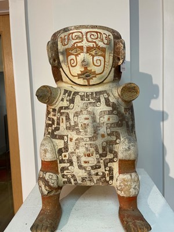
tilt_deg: -5.2
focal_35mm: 26
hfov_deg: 53.1
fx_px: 174
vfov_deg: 67.3
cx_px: 87
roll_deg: +1.9
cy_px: 116
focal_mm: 5.1
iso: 100
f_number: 1.6
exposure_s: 1/100
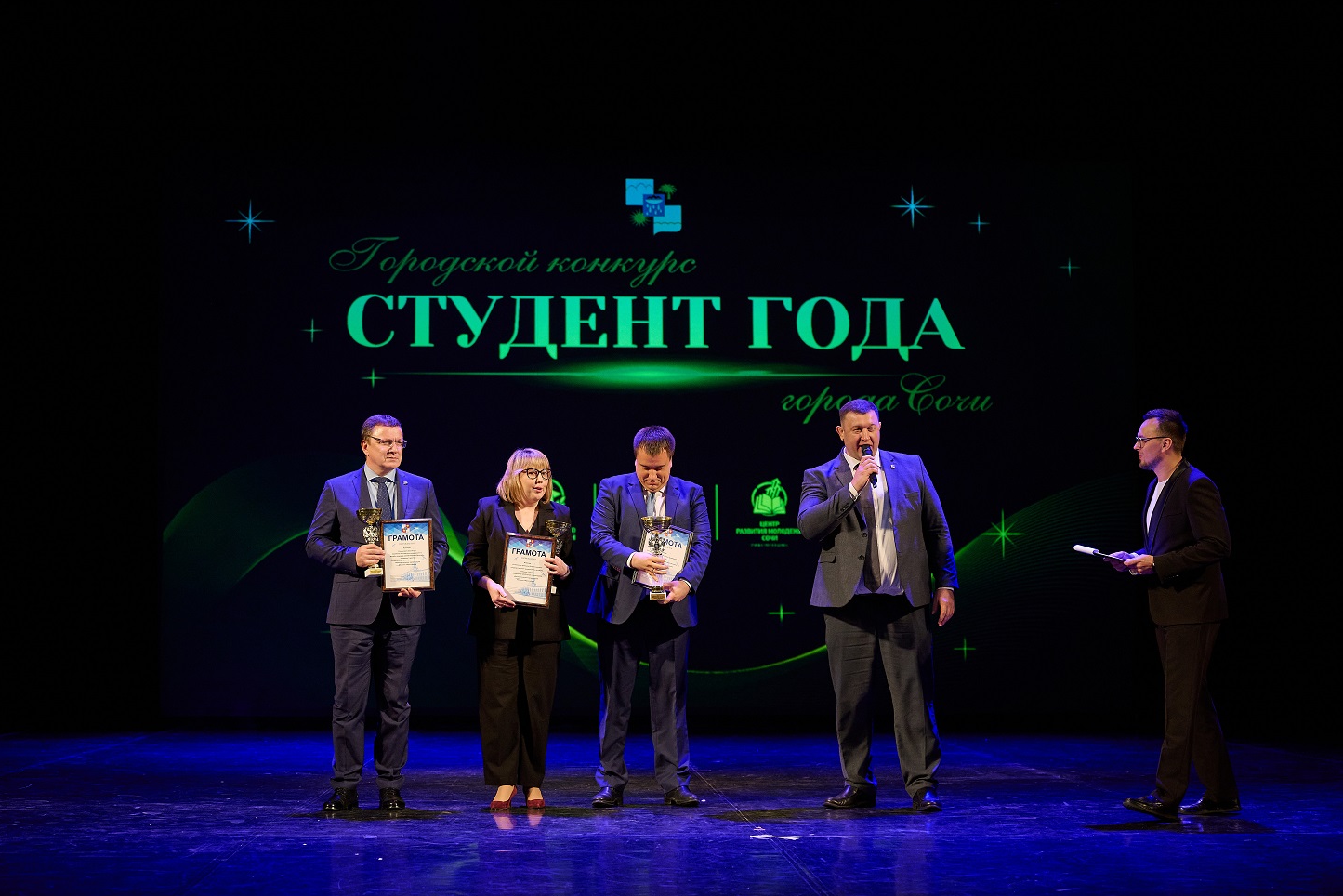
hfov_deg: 36.2
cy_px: 443
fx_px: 2052
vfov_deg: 24.6
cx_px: 662
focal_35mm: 55
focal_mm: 53
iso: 2000
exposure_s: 1/320
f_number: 2.8
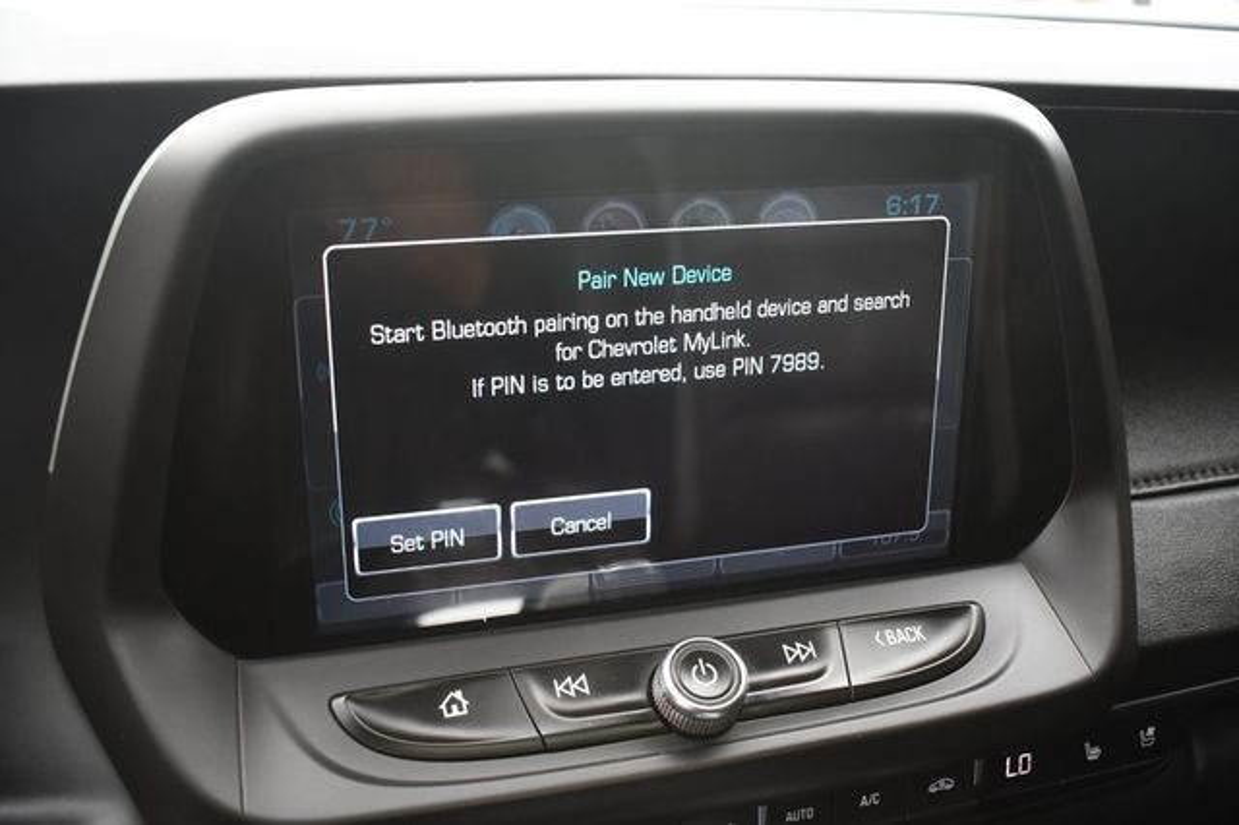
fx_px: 1273
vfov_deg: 35.9
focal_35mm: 37
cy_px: 412
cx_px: 620
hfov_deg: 51.9
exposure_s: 1/125
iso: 800
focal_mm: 25
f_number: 4
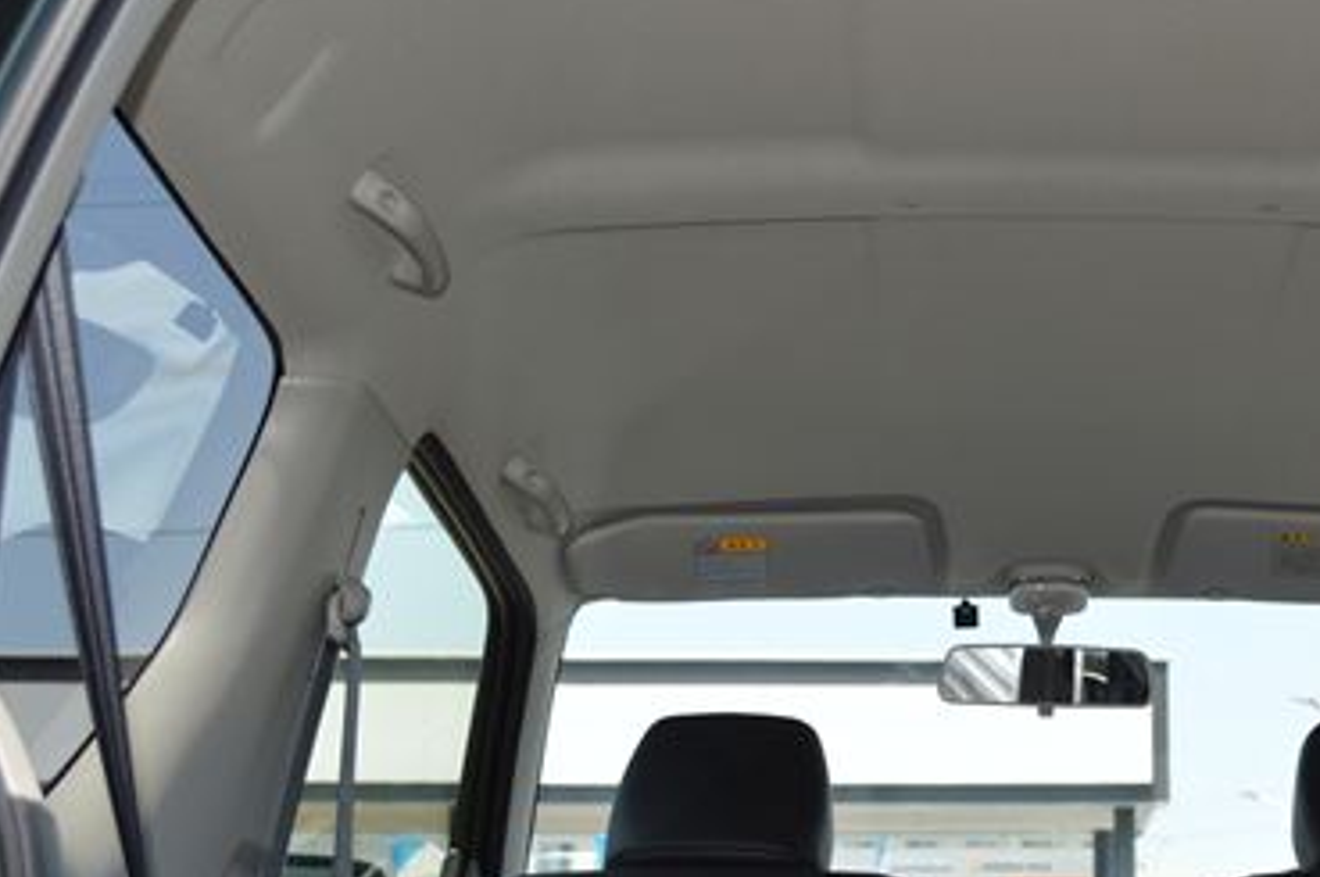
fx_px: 2710
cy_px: 464
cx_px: 1073
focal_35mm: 74
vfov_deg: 18.4
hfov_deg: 26.8
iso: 100
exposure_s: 1/200
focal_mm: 26
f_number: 4.5
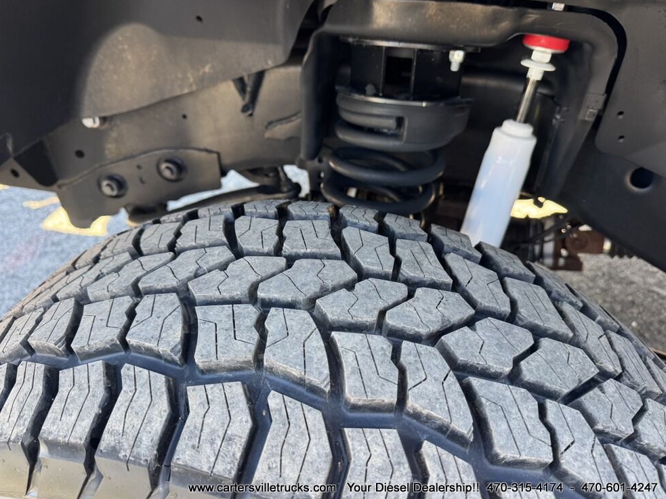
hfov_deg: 69.4
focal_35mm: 25
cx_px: 327
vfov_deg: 54.9
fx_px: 481
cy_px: 248
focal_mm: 6.76
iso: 100
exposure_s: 1/121
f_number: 1.78
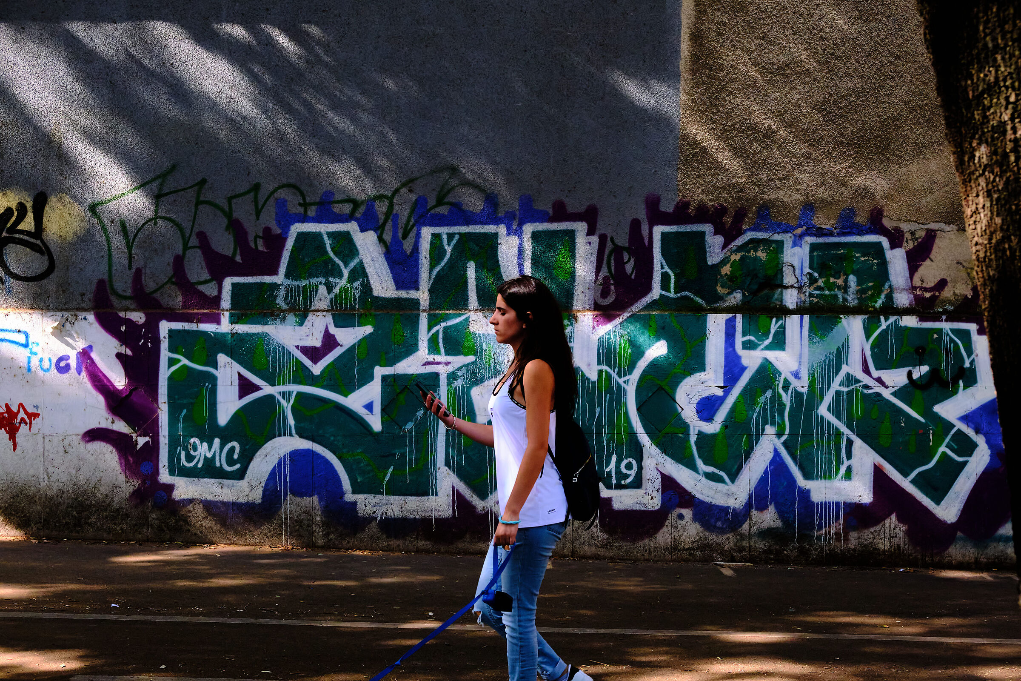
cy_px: 340
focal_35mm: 49
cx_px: 510
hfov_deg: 40.3
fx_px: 1390
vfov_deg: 27.5
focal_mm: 32.9
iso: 3200
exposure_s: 1/1000
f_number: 6.4
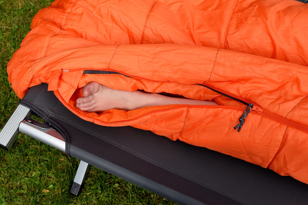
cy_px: 102
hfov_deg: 37.9
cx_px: 154
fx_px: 449
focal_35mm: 52
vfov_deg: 25.8
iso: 400
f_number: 5.6
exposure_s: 1/1600
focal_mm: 35
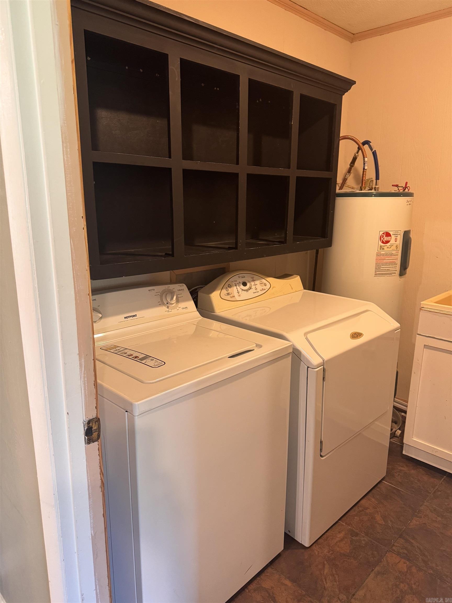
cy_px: 302
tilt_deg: -13.4
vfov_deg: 71.6
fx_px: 418
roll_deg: -1.1
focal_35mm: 24
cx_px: 226
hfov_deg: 56.8
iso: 400
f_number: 1.78
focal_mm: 6.76
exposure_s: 1/60
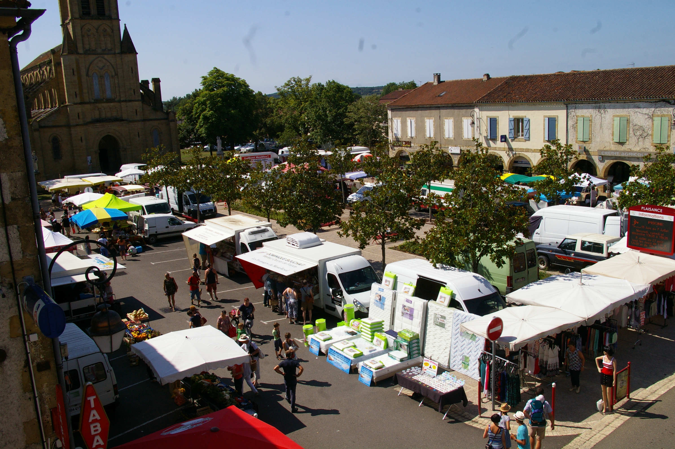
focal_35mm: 32
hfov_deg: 59.5
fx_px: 590
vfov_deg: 41.6
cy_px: 224
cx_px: 338
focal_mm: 21
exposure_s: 1/500
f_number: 13
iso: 400
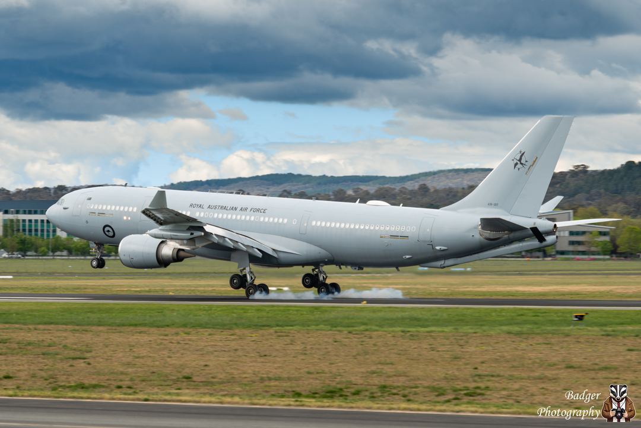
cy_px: 180
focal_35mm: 193
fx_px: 3434
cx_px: 303
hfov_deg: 10.7
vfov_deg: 7.1
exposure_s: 1/250
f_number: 4.5
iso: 32
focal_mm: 122
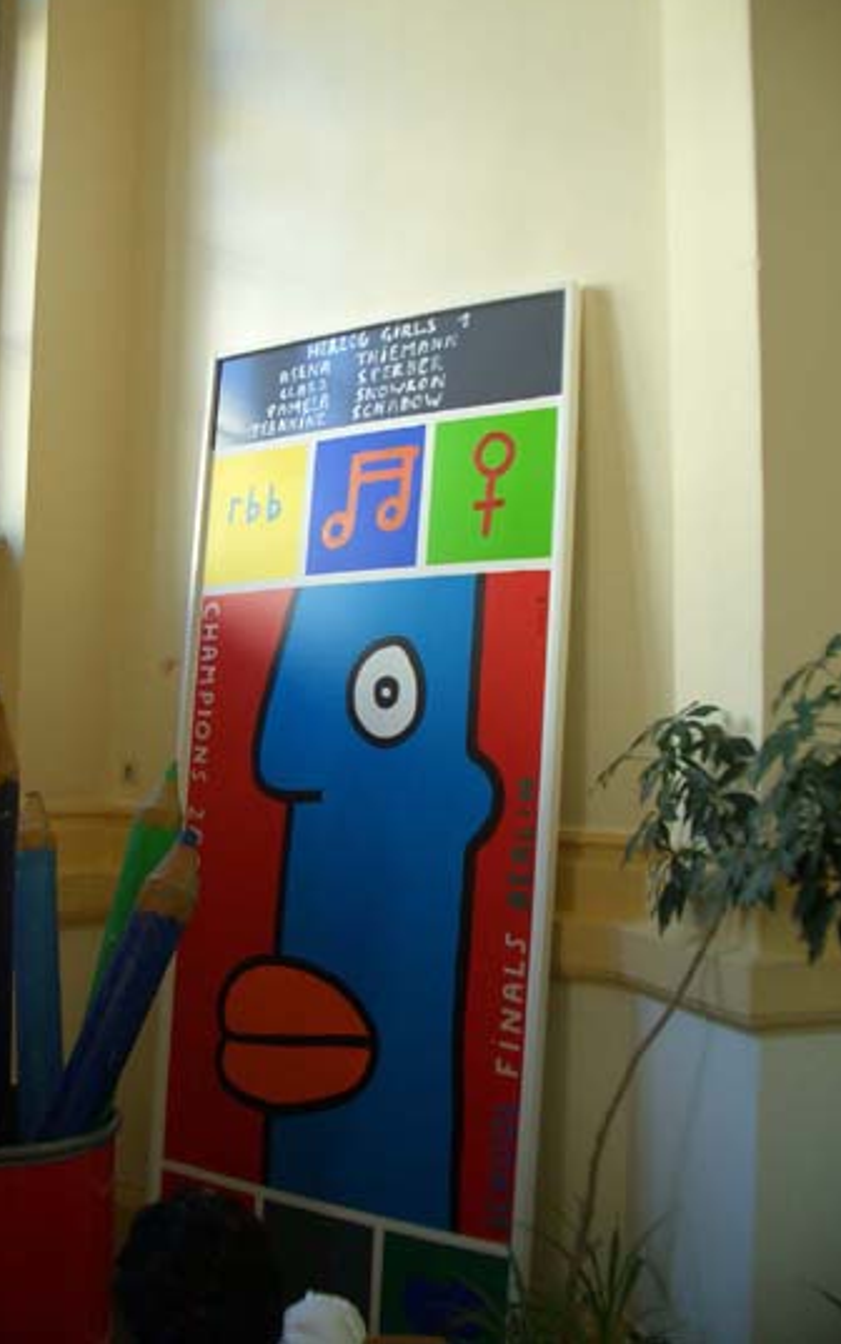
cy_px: 658
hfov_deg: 33.5
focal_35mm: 38
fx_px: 1392
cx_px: 342
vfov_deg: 51.5
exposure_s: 1/80
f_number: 2.6
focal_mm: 5.8
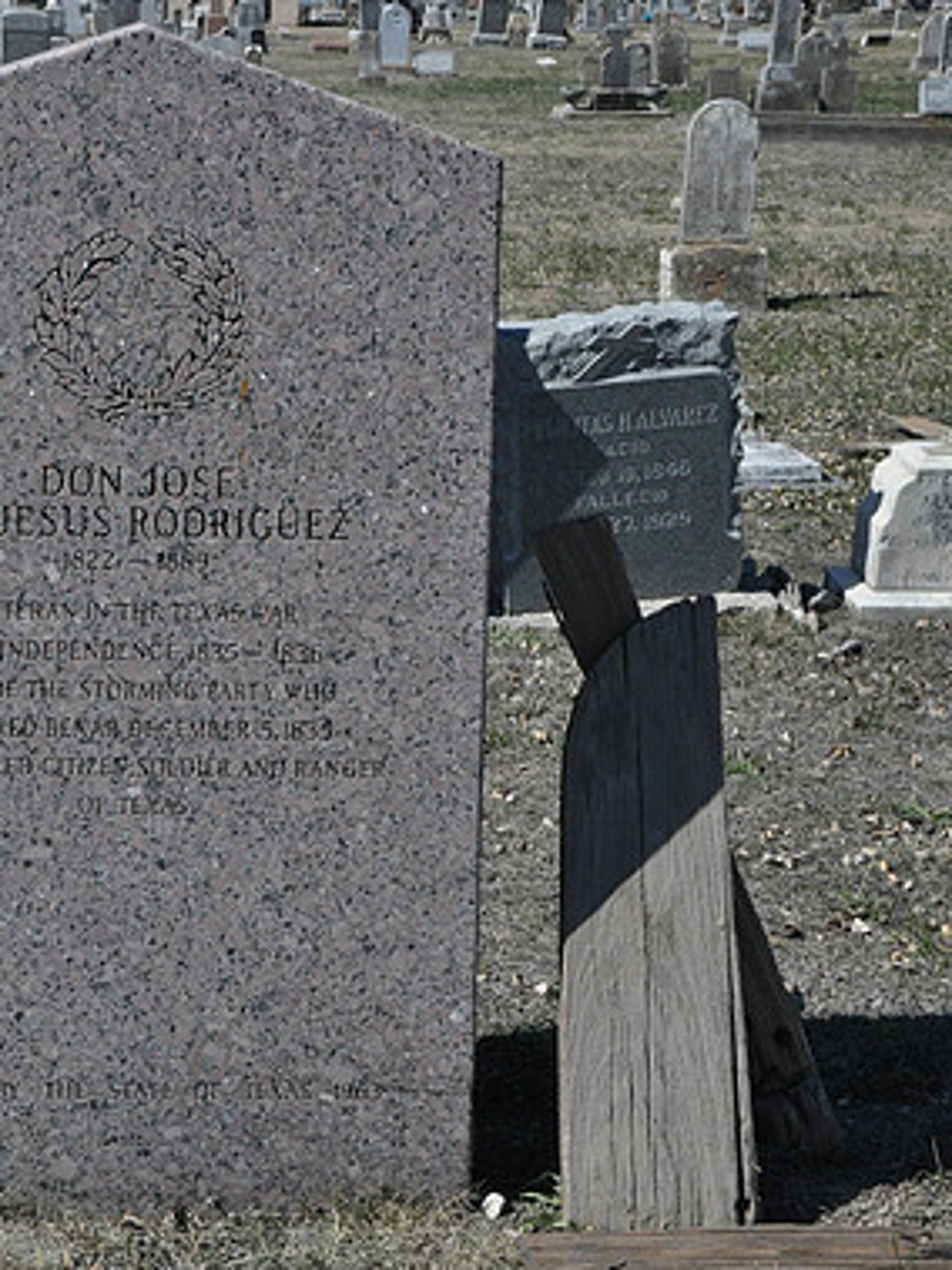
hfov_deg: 19.4
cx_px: 178
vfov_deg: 26.0
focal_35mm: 75
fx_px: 2752
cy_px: 638
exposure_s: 1/640
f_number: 13
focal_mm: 34
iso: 800
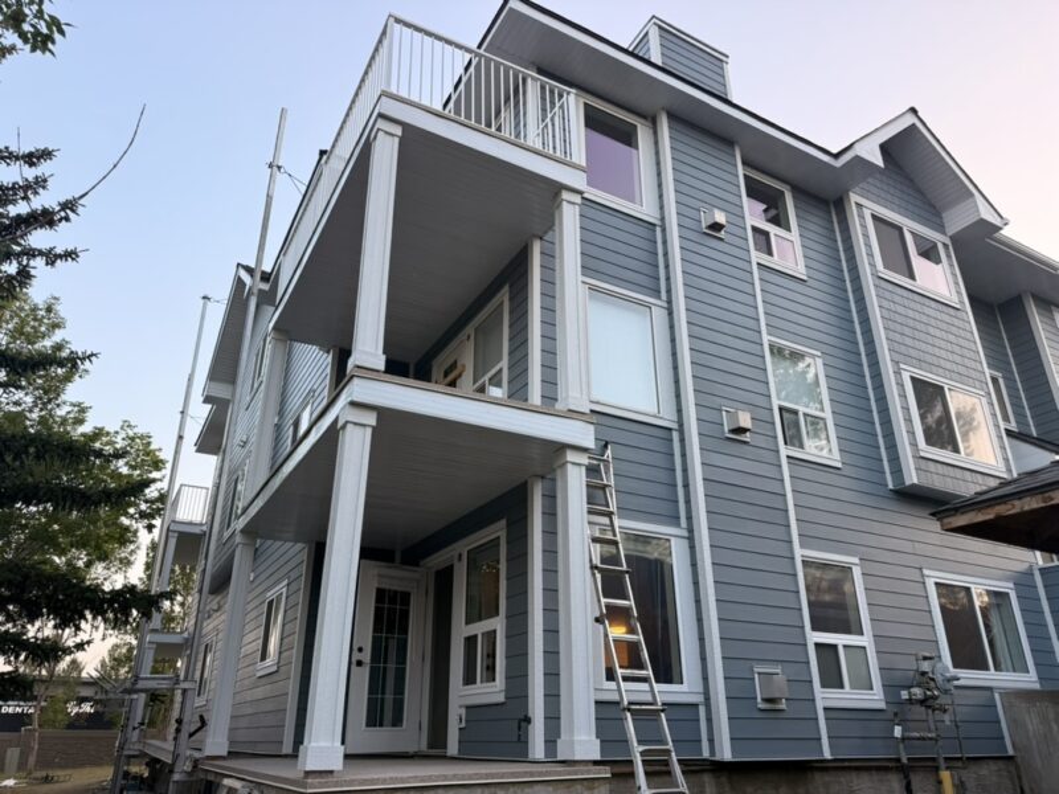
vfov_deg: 56.8
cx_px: 530
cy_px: 397
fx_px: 734
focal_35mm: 24
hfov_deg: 71.6
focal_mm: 6.76
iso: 100
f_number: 1.78
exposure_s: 1/243
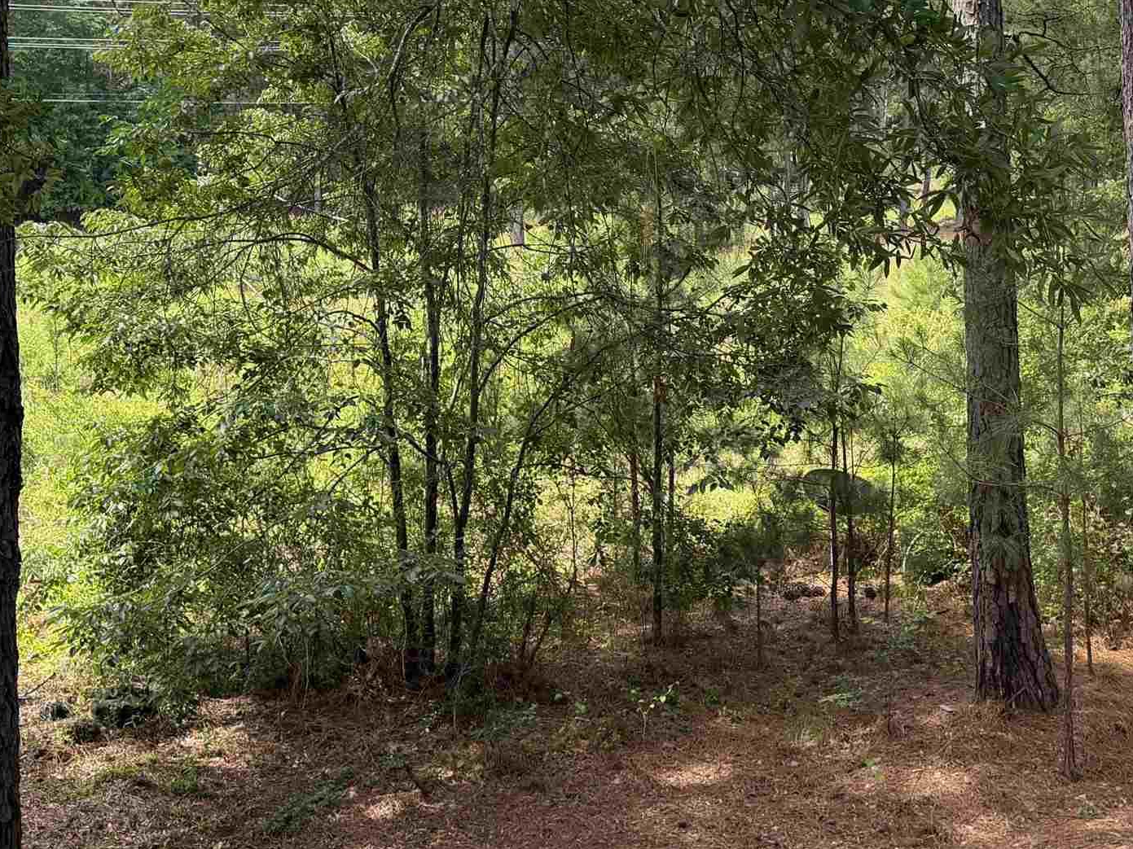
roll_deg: -0.5
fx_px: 1735
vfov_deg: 27.1
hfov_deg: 35.6
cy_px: 207
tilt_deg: -1.5
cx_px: 810
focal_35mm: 53
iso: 100
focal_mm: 6.76
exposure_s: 1/1091
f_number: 1.78
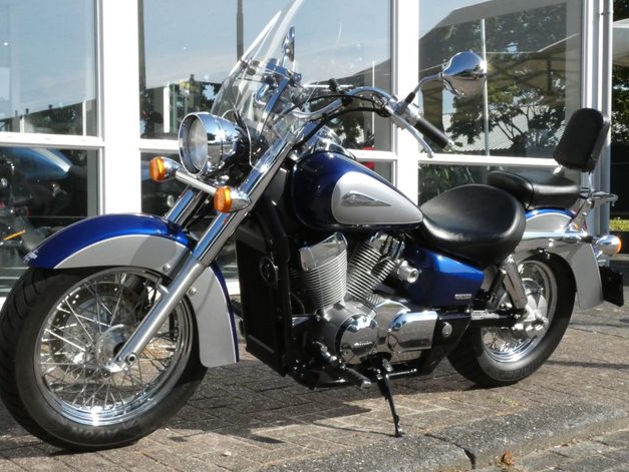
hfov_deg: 37.5
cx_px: 312
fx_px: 927
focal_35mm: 51
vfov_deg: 28.6
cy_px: 240
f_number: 8
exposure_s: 1/1300
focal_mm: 9
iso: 800
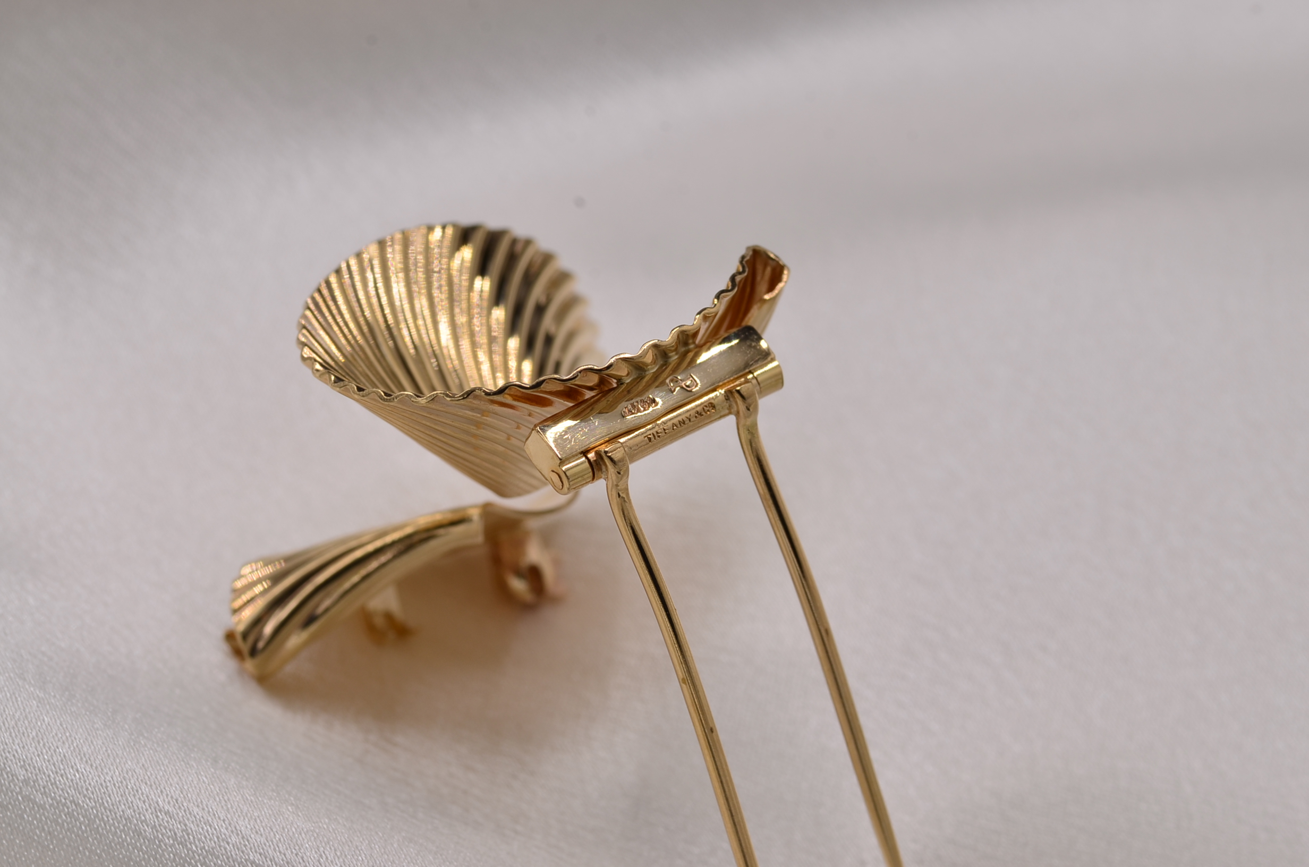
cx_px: 654
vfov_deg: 8.7
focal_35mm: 158
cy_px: 434
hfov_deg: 13.1
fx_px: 5715
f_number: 16
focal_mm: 105
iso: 100
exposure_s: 1/50
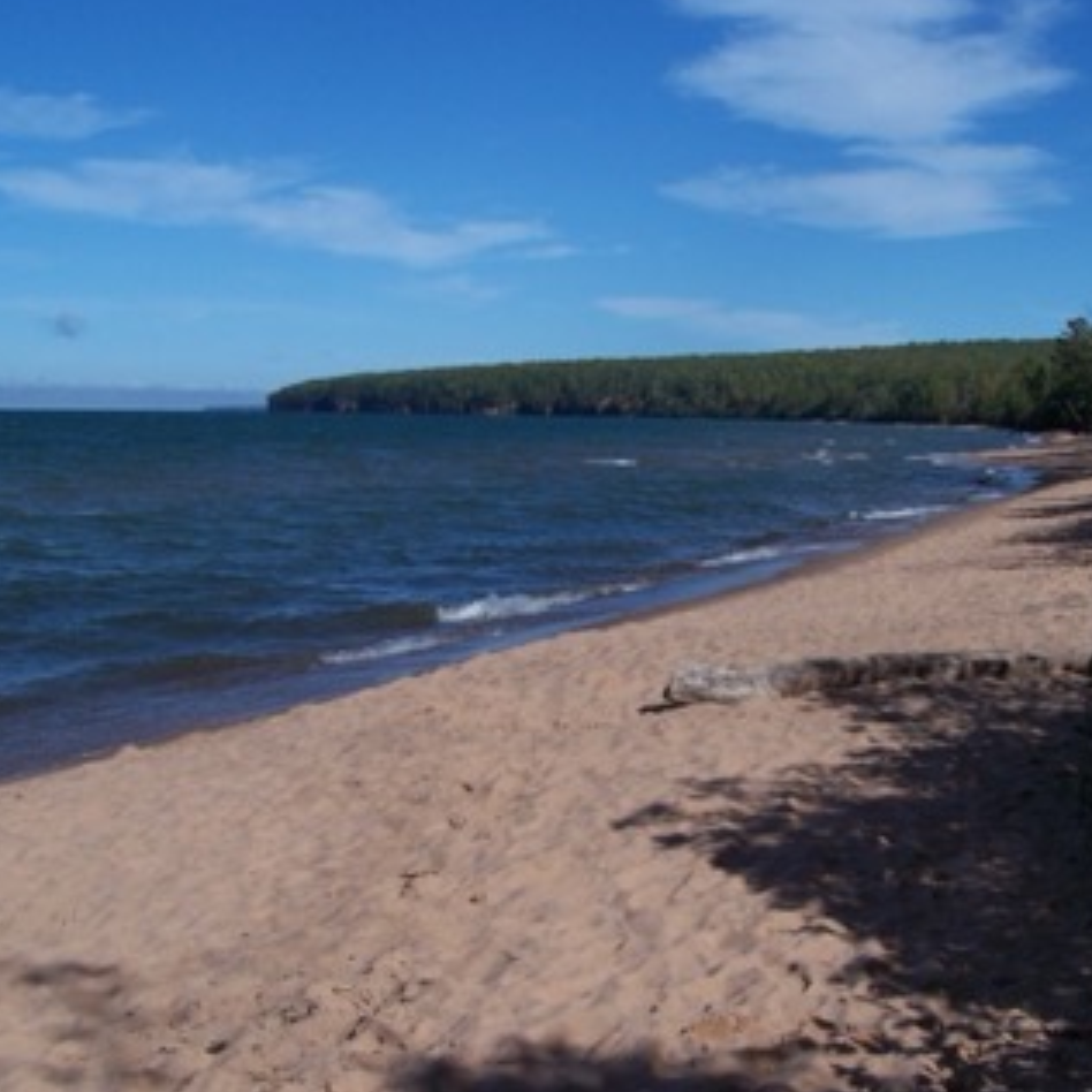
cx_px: 691
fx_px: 1820
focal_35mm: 51
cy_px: 581
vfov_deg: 33.4
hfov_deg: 33.2
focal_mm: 6.3
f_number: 5.6
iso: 80
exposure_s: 1/1000
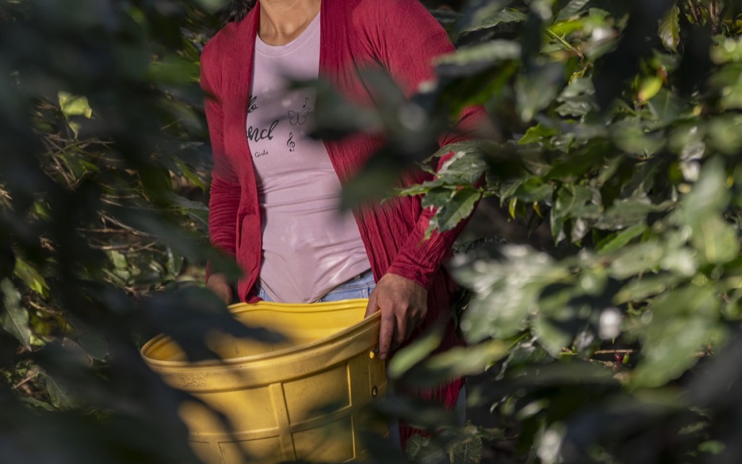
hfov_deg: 10.7
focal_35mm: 195
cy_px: 129
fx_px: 3943
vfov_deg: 6.7
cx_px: 273
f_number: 2.8
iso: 50
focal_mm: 112
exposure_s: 1/500
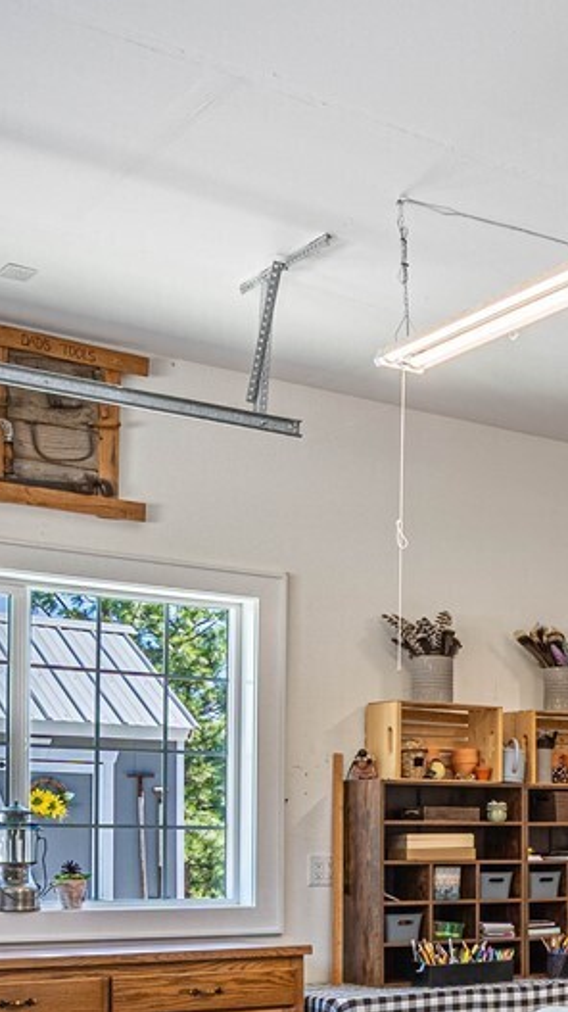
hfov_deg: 18.8
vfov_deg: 36.9
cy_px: 840
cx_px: 922
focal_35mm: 54
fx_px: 1447
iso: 200
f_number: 10
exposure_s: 1/200
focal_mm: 16
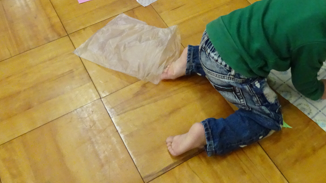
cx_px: 206
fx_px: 484
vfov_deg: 19.2
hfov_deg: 37.0
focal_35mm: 56
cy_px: -77
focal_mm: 4.1
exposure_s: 1/80
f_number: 3.5
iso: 1000
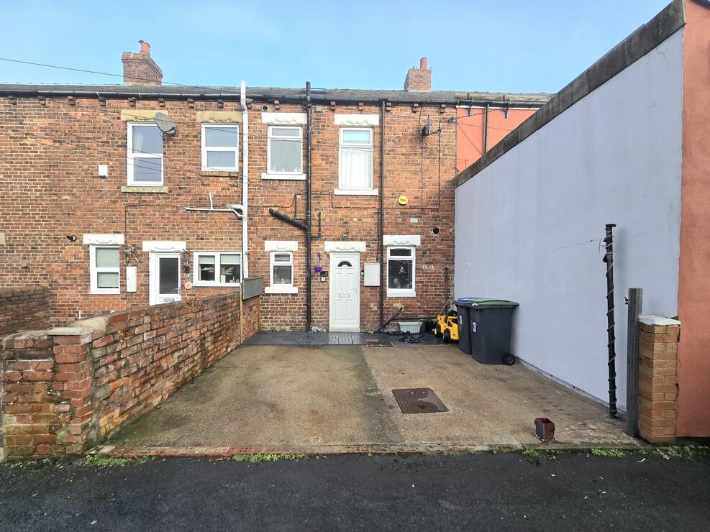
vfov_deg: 89.9
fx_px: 267
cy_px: 266
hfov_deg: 106.2
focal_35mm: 13
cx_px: 355
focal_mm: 2.2
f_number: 2.2
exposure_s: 1/667
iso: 50
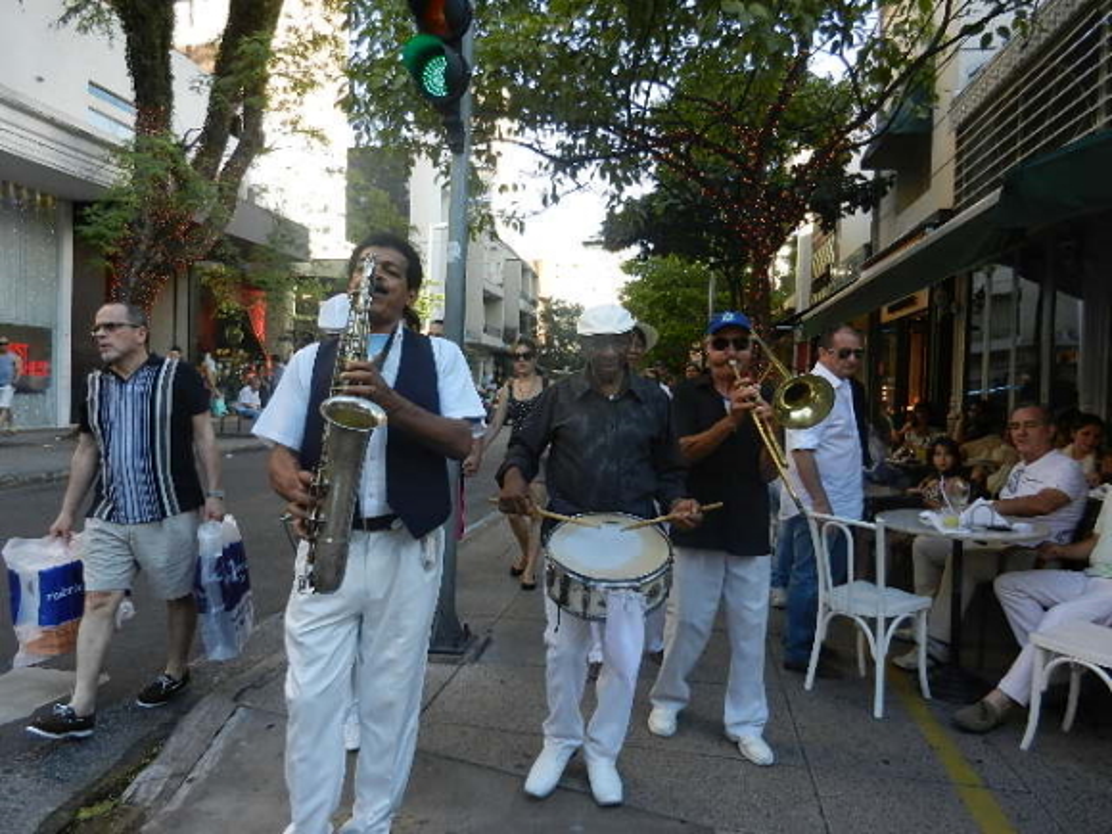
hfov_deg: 69.4
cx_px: 556
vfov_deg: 54.9
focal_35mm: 25
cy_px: 417
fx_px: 803
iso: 160
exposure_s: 1/200
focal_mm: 4.5
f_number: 3.5
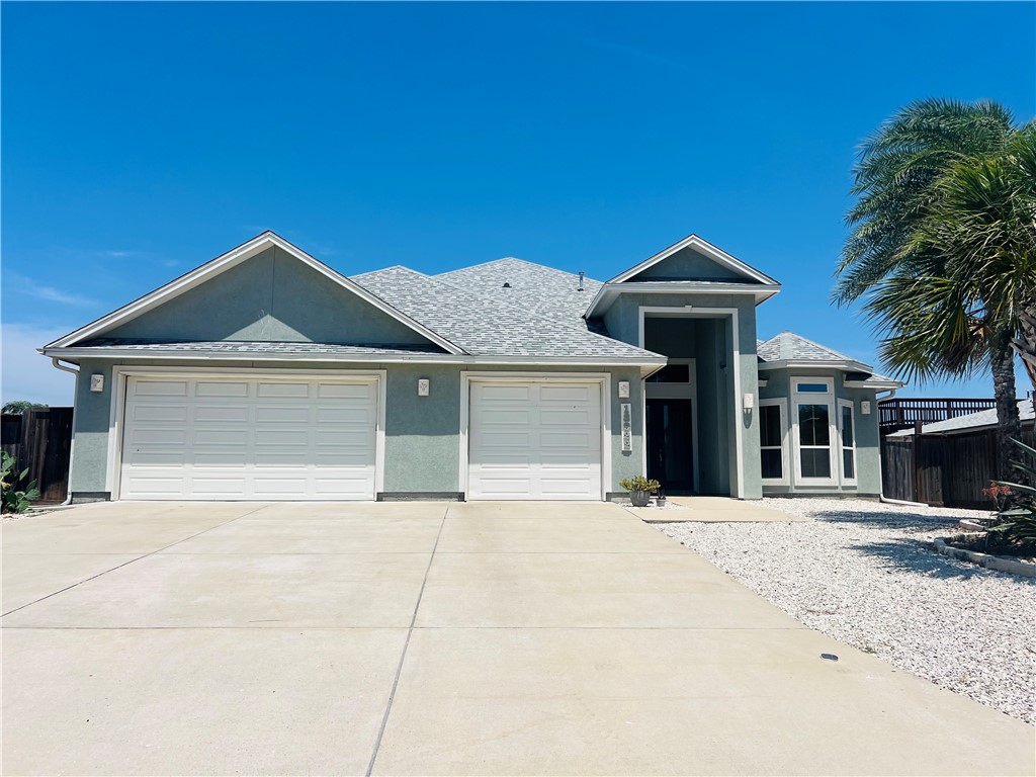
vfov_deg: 53.1
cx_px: 518
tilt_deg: +8.0
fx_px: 778
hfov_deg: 67.3
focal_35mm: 26
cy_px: 388
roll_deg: +0.3
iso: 50
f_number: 1.5
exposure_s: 1/8000
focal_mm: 5.7
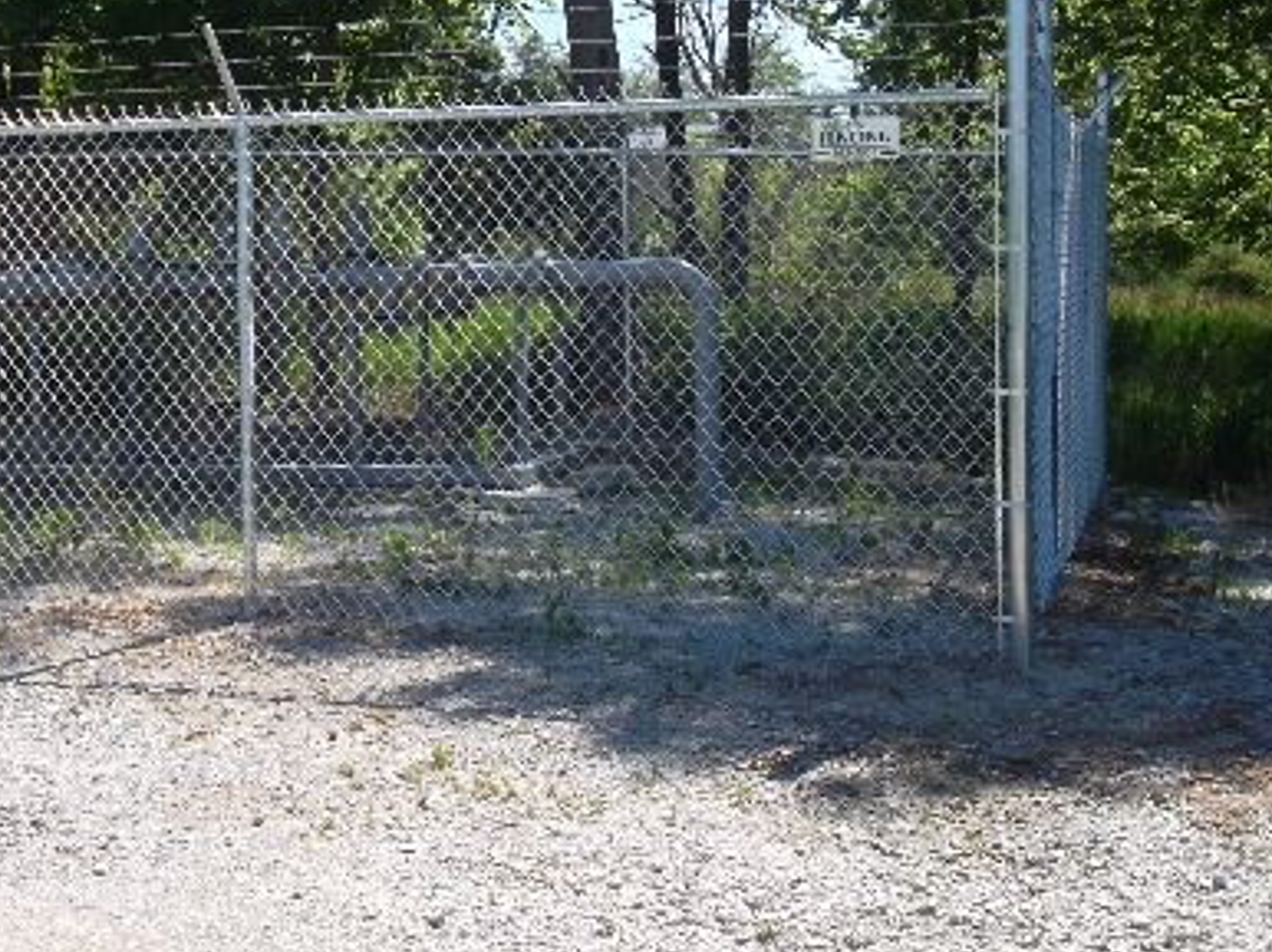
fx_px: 2056
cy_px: 310
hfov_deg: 33.7
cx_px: 320
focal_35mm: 56
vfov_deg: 25.9
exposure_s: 1/480
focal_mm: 4.9
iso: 80
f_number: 3.5
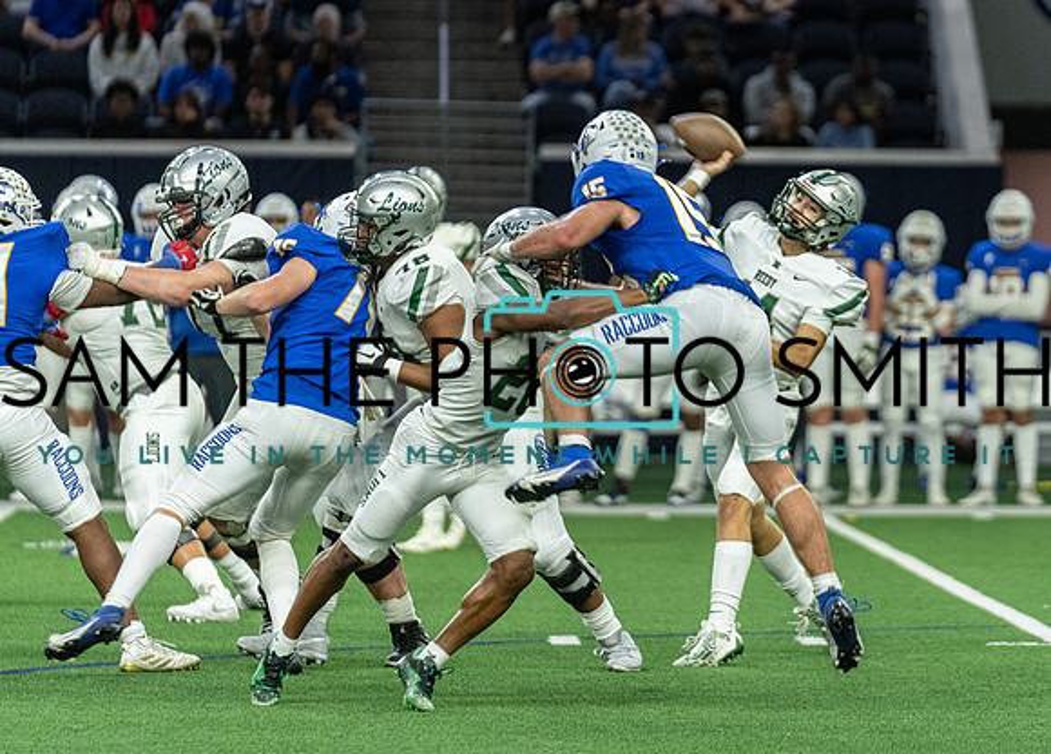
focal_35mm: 302
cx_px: 777
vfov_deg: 4.8
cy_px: 341
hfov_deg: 6.7
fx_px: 9016
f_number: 2.8
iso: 2000
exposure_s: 1/500
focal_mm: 200
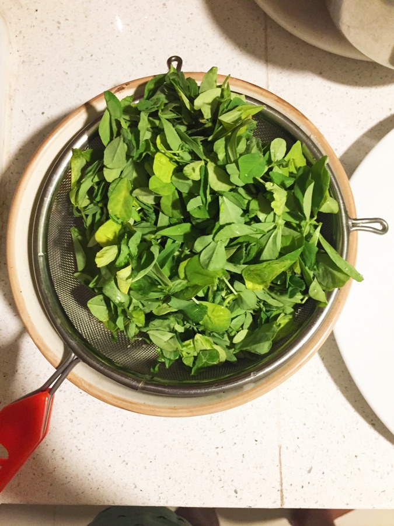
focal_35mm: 29
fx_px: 440
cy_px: 263
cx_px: 197
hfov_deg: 48.2
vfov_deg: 61.7
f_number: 2.2
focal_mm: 4.2
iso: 250
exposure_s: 1/20
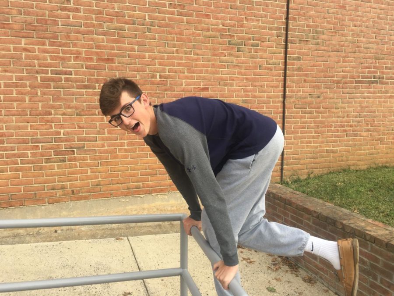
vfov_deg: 48.2
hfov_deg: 61.7
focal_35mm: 29
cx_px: 197
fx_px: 330
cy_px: 148
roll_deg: -0.8
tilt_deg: -8.3
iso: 25
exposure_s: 1/499
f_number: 2.2
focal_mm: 4.15
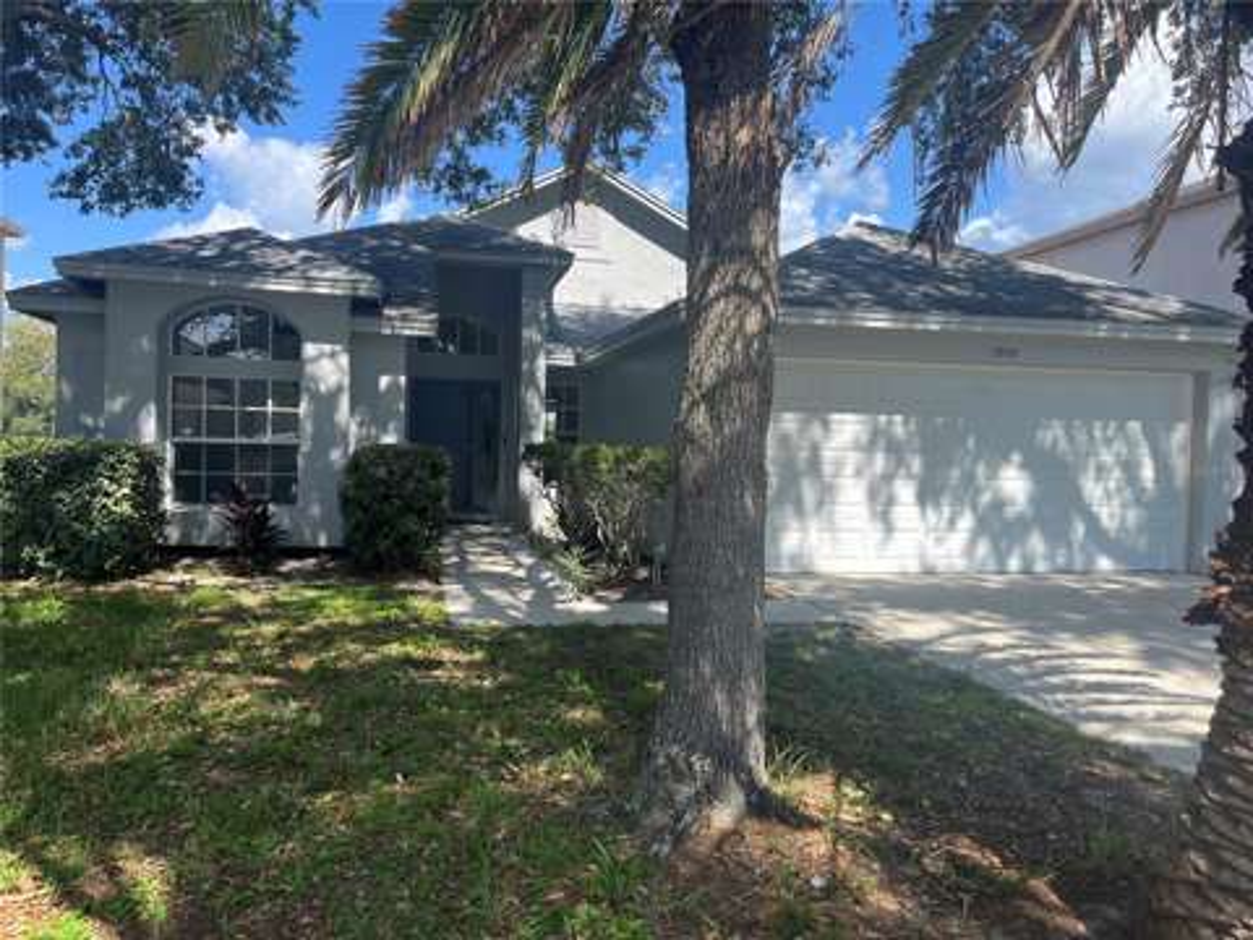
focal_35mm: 26
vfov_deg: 53.1
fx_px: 941
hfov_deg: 67.3
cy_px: 470
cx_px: 626
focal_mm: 5.1
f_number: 1.6
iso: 50
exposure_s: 1/1404
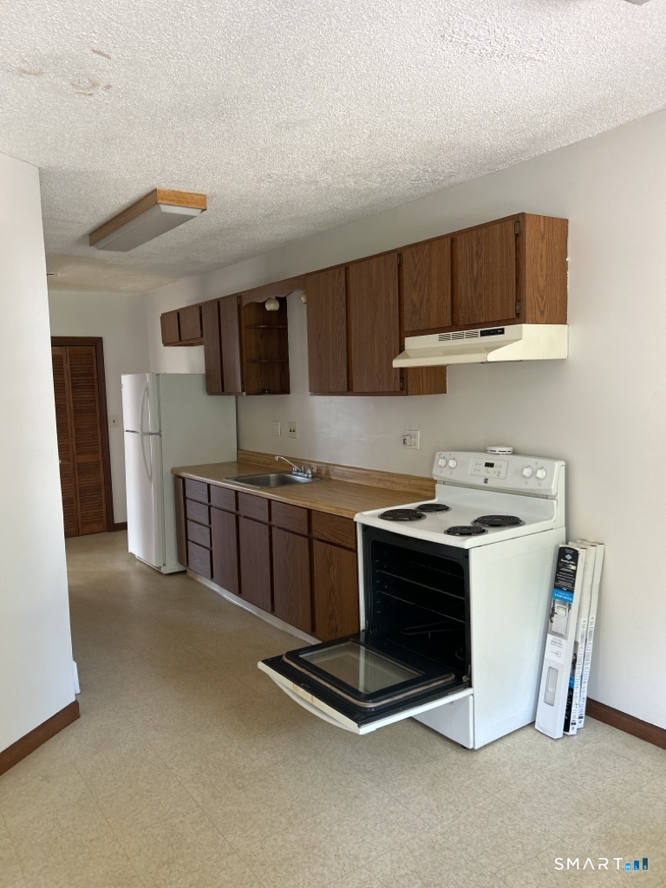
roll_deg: +1.1
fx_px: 667
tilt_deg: -6.7
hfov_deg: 53.1
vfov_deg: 67.3
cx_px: 333
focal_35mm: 26
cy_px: 444
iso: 125
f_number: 1.5
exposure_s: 1/68
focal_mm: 5.7
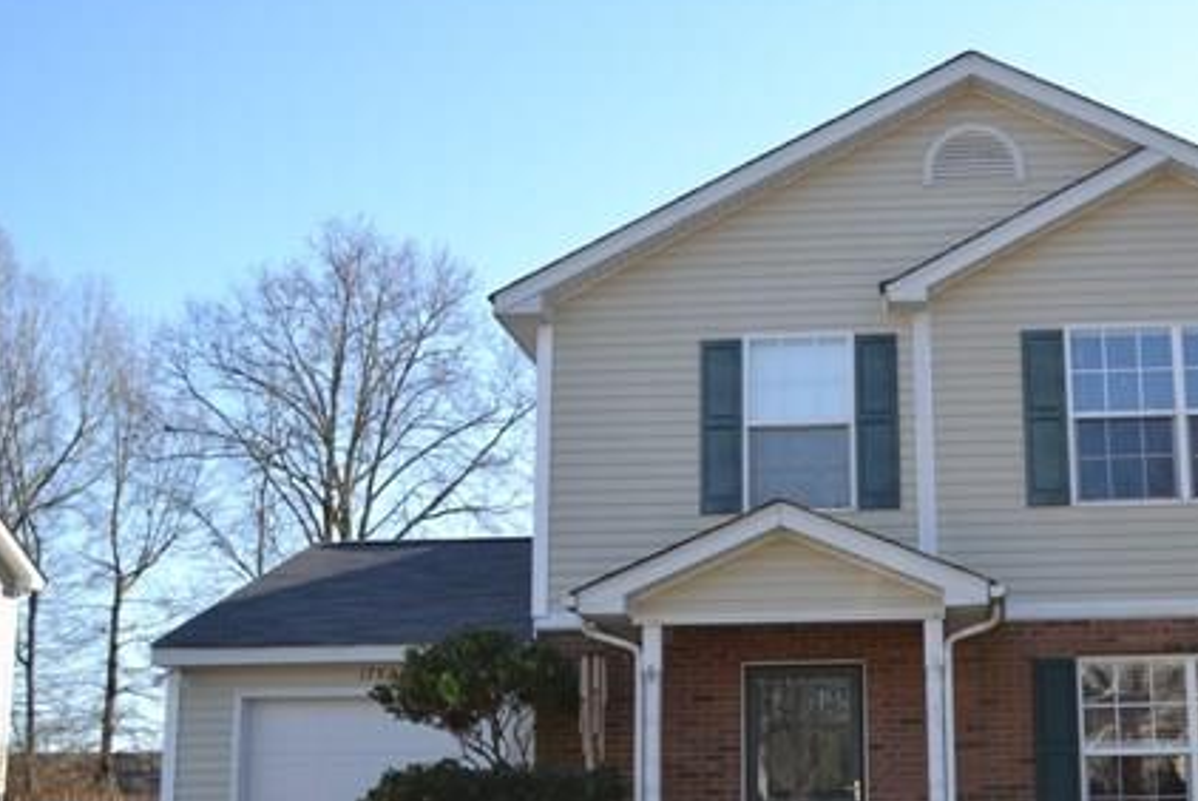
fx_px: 1665
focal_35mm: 50
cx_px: 854
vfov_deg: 26.9
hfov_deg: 38.8
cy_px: 521
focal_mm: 22
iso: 100
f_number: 5.6
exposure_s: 1/200
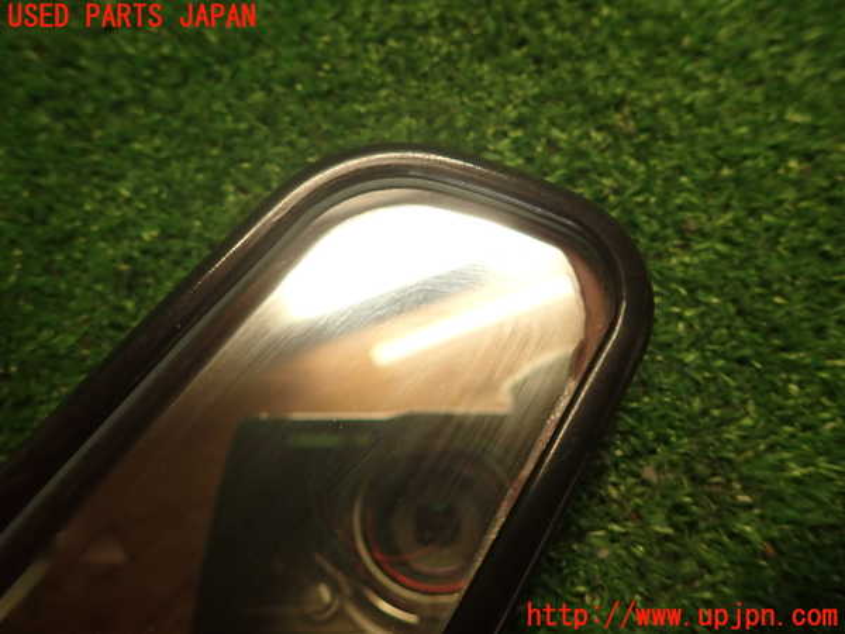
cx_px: 422
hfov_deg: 69.4
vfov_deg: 54.9
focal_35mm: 25
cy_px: 317
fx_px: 610
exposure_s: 1/50
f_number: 2
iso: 200
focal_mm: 4.5
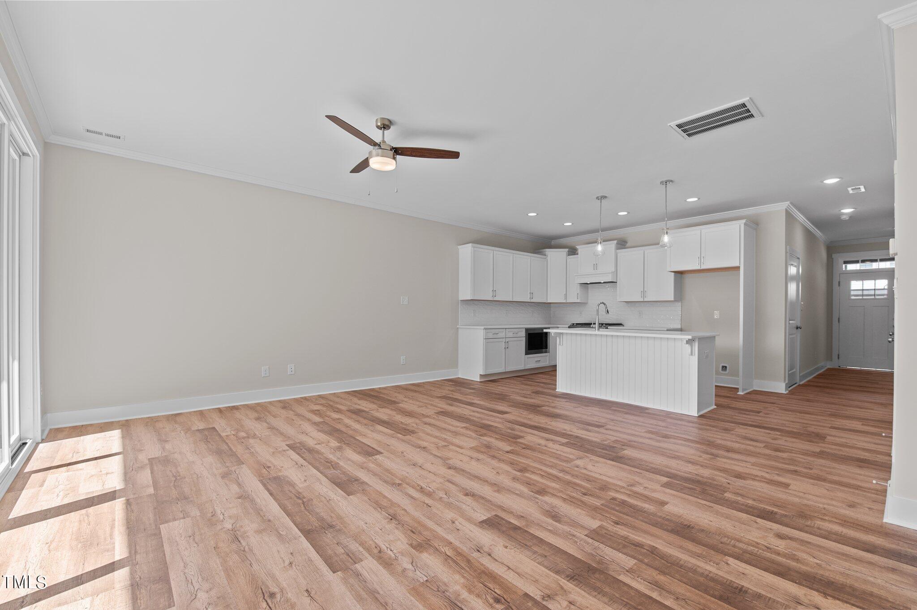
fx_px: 382
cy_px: 305
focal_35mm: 15
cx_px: 458
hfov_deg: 100.4
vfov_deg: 77.2
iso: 400
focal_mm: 15
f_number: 6.3
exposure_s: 1/60
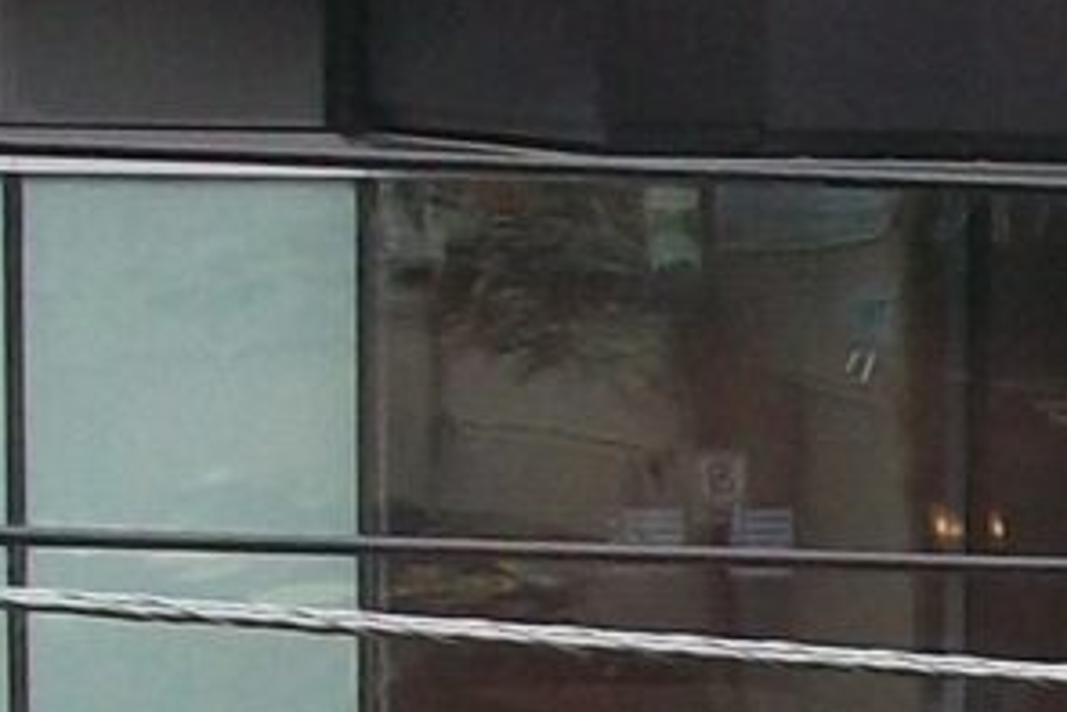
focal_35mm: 237
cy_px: 1614
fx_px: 7028
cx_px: 2214
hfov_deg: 8.2
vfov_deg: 5.6
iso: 80
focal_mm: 5.7
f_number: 2.9
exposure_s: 1/250
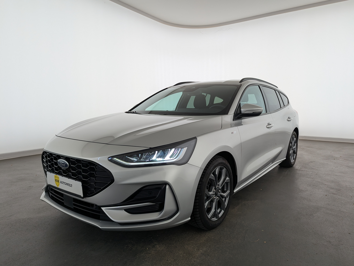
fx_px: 246
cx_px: 177
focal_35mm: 24
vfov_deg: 56.9
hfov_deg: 71.5
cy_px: 133
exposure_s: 1/246
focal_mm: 6.81
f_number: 1.85
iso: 50
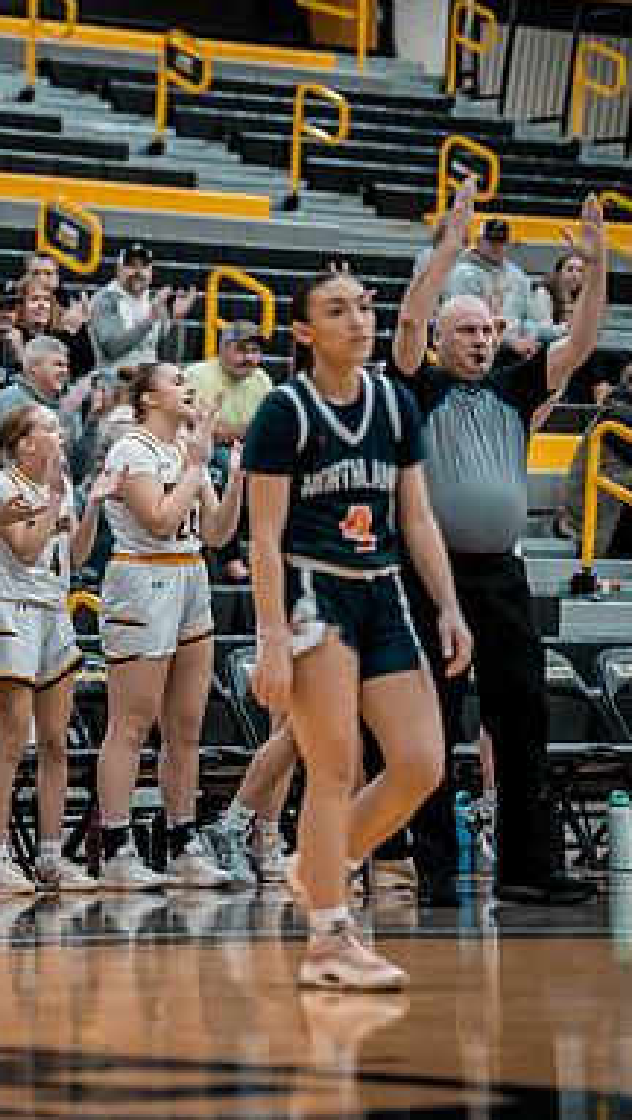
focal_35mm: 175
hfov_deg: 6.9
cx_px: -6
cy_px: 557
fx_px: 5203
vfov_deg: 12.3
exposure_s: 1/640
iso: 1600
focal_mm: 103
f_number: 2.8
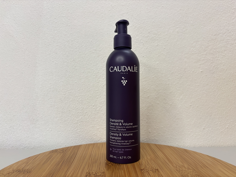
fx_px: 177
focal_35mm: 26
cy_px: 88
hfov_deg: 67.3
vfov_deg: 53.1
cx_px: 118
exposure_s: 1/100
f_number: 1.6
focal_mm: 5.96
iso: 125
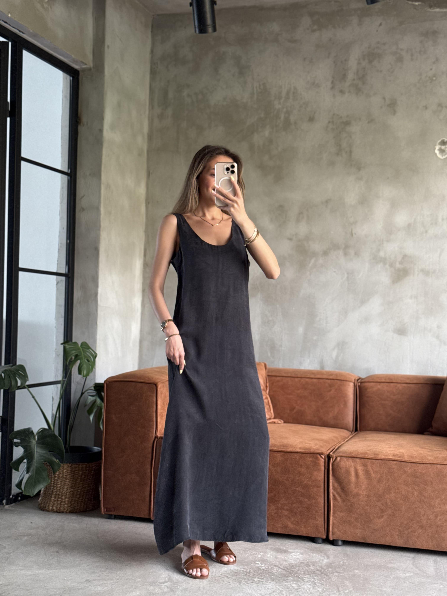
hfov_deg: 30.3
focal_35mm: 48
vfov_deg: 39.7
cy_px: 298
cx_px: 224
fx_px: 826
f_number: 1.78
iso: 200
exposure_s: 1/60
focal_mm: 6.76
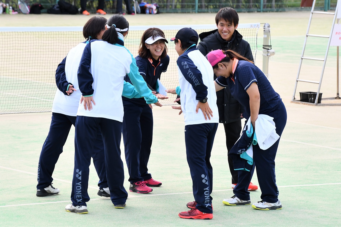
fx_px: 1563
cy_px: 114
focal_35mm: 165
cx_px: 170
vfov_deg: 8.3
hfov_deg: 12.5
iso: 640
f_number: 7.1
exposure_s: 1/800
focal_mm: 110
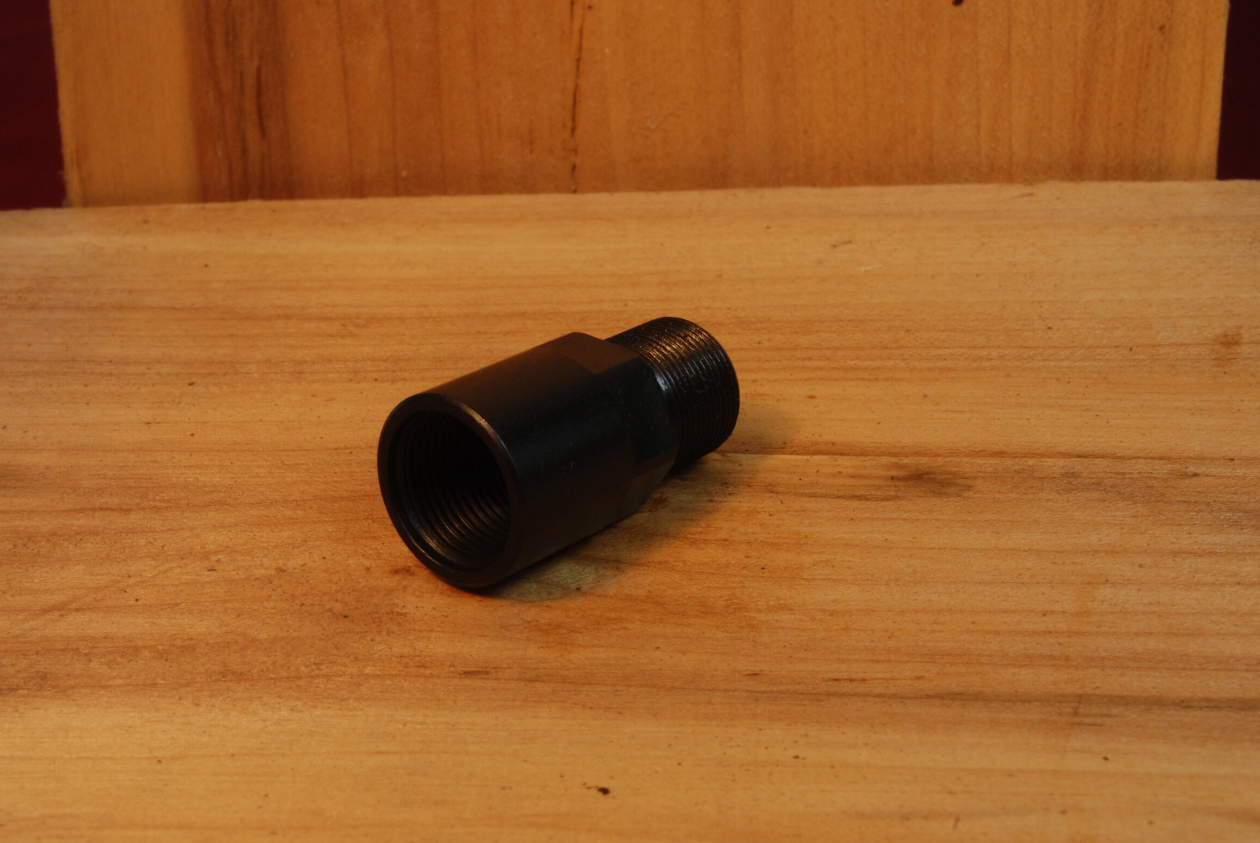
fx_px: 2313
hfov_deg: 30.5
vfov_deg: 20.7
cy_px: 405
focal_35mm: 66
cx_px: 591
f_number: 20
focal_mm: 40
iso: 200
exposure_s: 1/13
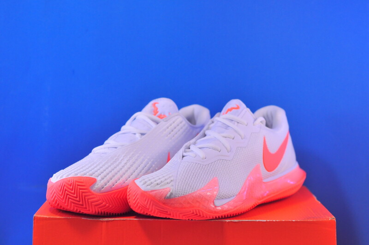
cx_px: 184
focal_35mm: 75
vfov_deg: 18.1
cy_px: 122
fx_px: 768
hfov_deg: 27.0
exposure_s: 1/250
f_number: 3.2
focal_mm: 50
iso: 250
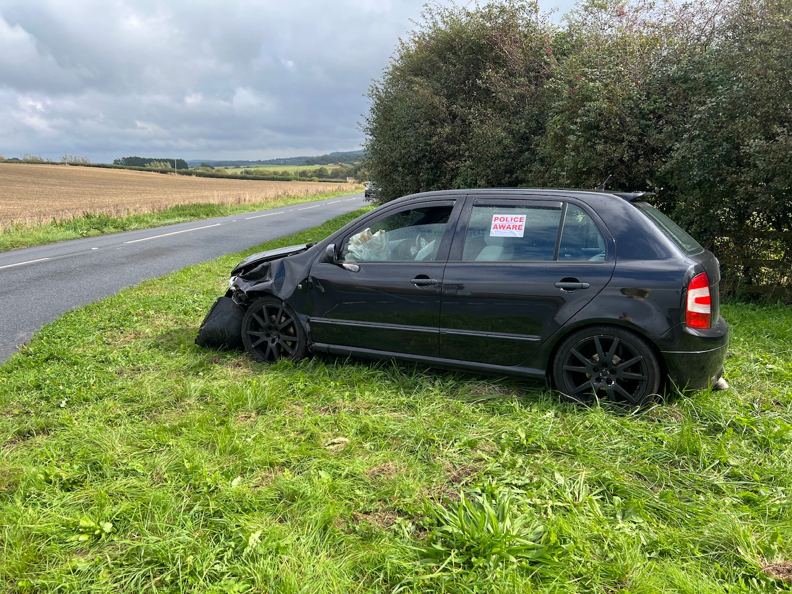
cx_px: 396
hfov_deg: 67.3
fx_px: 595
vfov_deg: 53.1
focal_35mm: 26
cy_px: 297
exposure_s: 1/1621
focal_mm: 5.7
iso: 50
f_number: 1.5
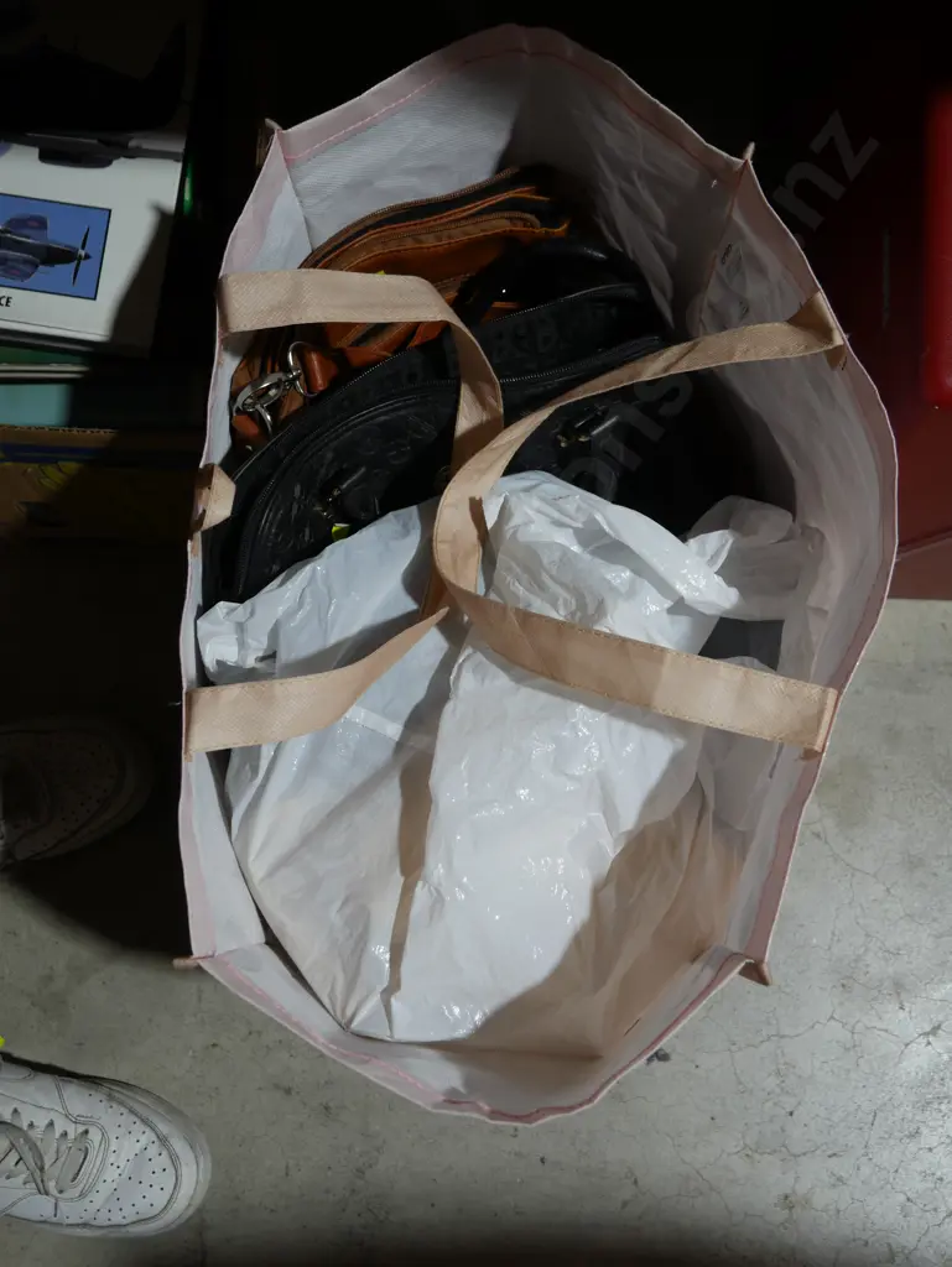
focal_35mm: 34
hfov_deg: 41.8
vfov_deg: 53.9
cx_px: 476
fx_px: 1246
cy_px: 634
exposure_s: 1/60
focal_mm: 17
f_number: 4
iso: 200
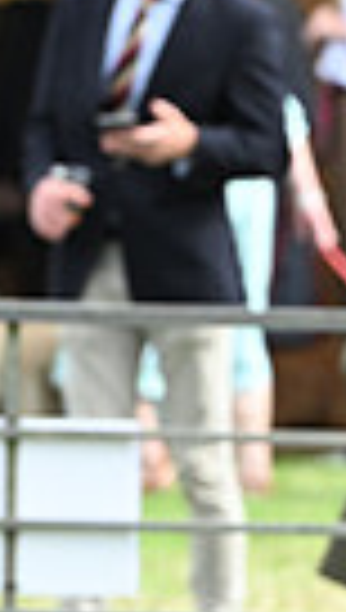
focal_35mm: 780
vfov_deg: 2.8
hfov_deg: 1.6
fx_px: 12659
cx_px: 1042
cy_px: 668
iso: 900
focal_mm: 175
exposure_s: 1/1000
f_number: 5.6
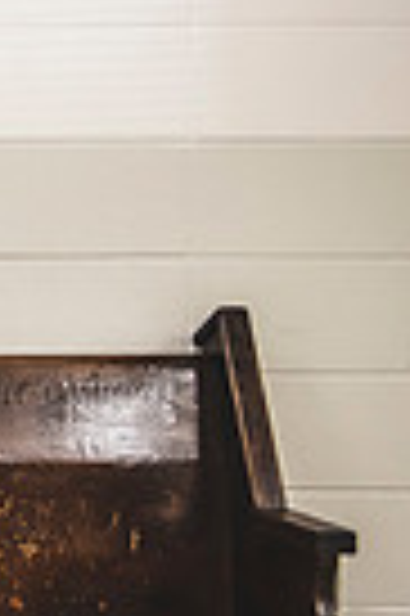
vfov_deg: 13.5
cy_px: 231
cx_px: -884
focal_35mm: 152
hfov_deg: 7.7
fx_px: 2603
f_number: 2.8
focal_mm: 35
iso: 500
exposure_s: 1/160
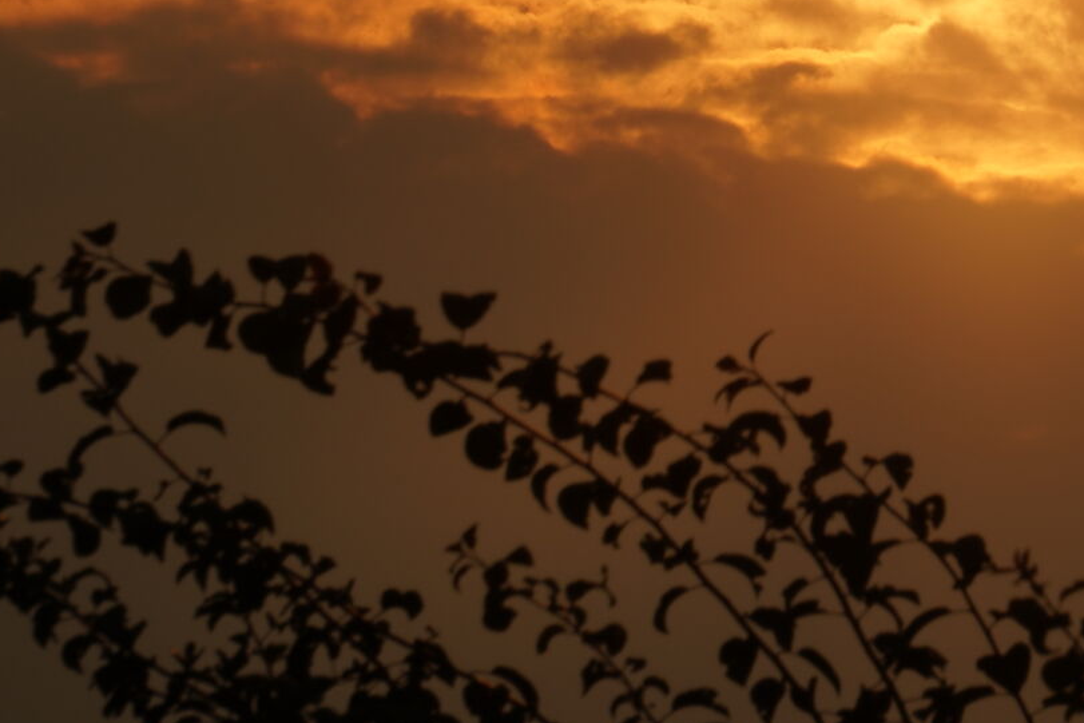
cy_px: -252
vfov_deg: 2.3
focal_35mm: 592
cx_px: 984
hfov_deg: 3.5
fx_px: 17828
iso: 100
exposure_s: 1/100
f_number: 32
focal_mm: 200
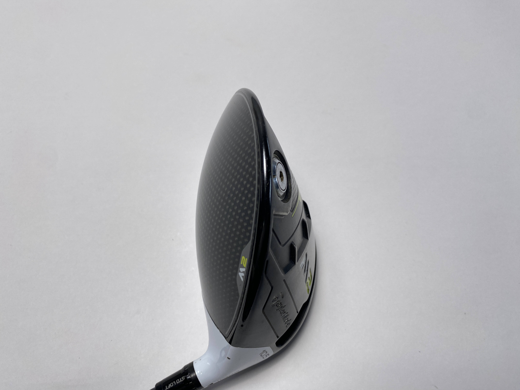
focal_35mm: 26
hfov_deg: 67.3
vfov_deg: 53.1
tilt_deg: -67.5
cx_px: 260
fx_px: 391
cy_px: 195
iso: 32
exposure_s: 1/752
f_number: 1.8
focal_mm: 4.25
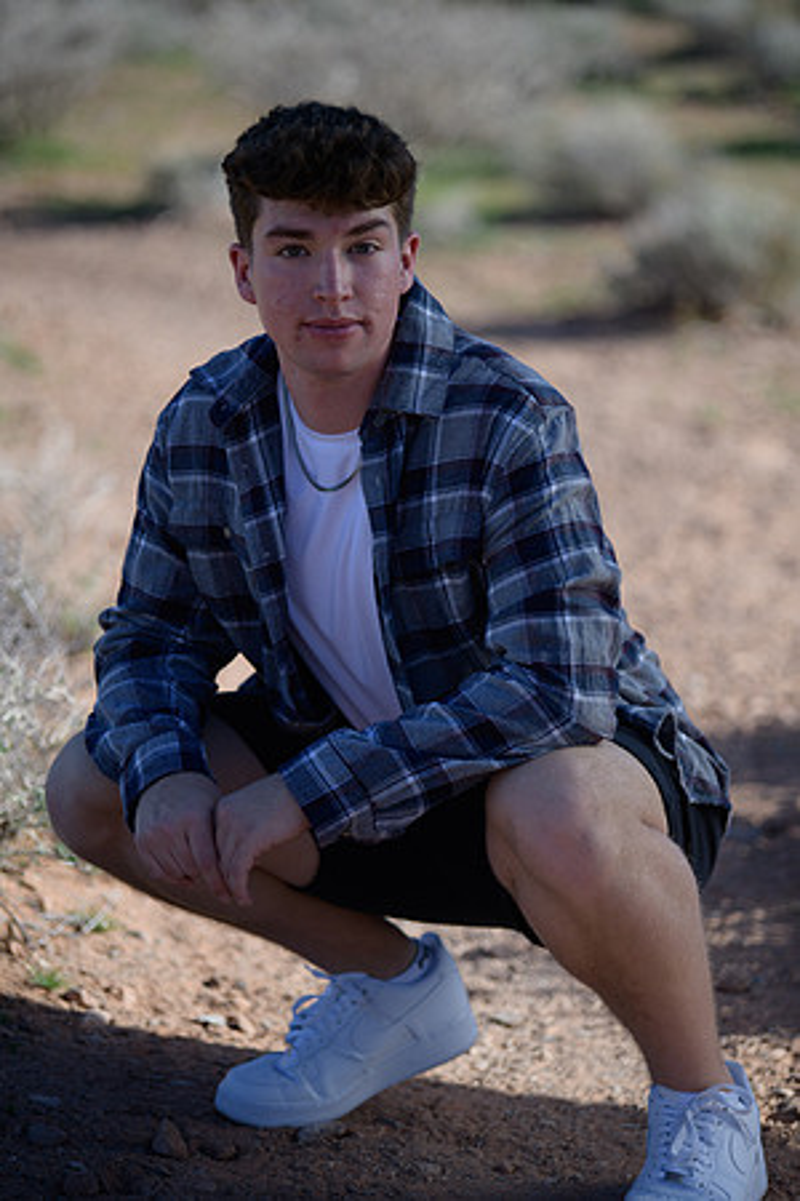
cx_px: 400
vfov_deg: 15.2
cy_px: 600
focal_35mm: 135
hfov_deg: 10.2
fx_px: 4500
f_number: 2.8
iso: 200
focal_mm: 135
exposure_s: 1/3200
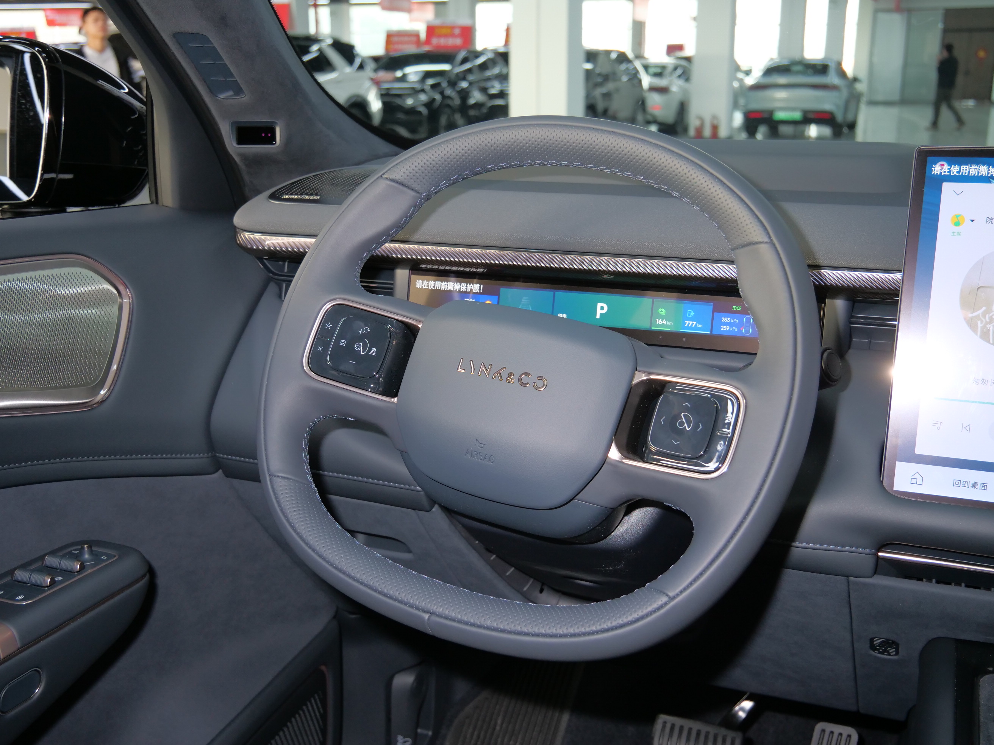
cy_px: 372
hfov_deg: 51.4
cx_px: 497
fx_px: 1034
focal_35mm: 36
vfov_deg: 39.7
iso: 800
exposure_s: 1/40
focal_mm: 18
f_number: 3.9
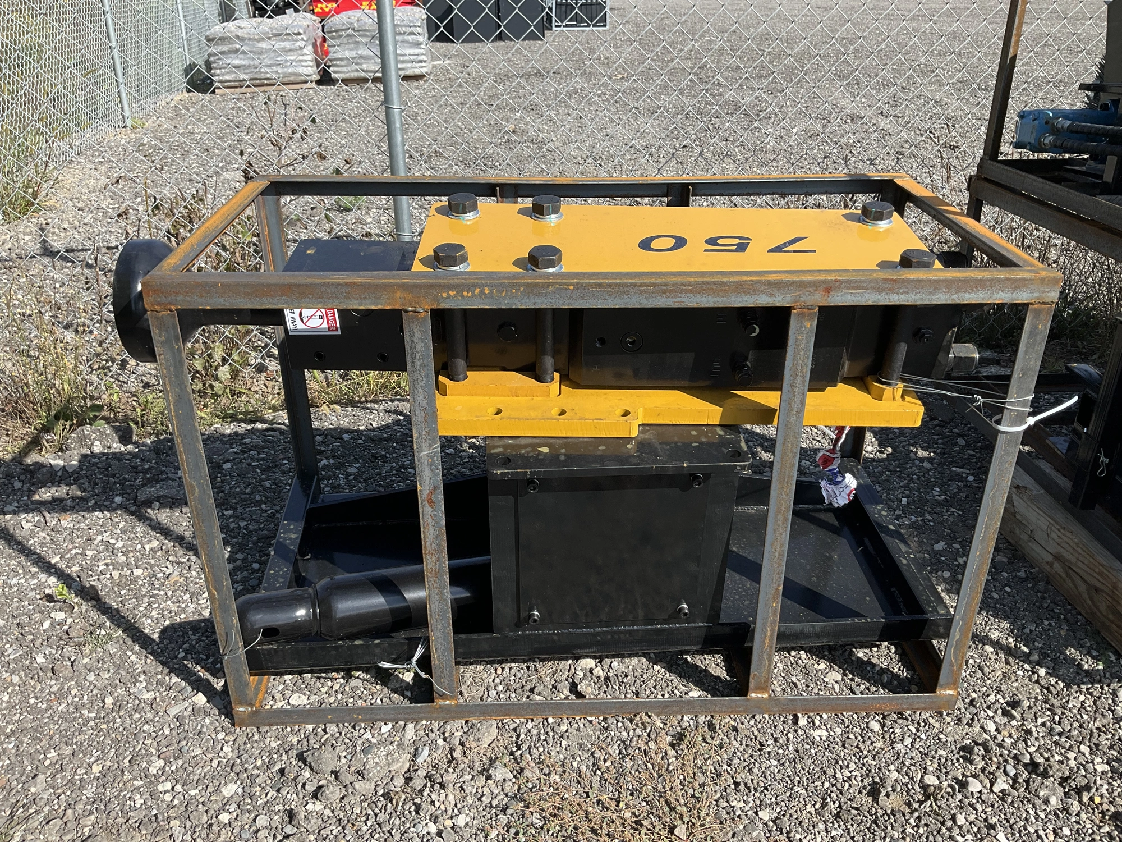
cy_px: 421
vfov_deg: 48.2
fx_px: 940
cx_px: 561
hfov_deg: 61.7
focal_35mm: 29
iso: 25
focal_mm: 3
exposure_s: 1/944
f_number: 1.8
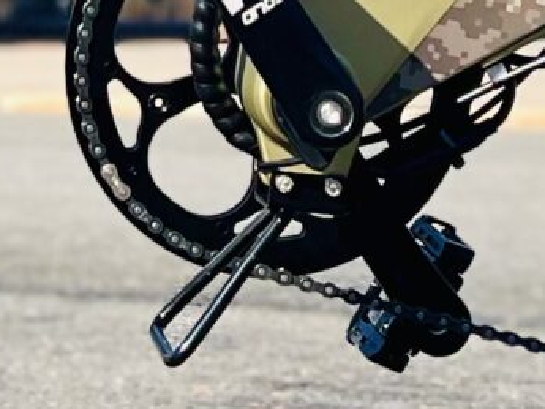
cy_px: -507
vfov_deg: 7.3
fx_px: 3040
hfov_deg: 10.2
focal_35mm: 193
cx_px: 60
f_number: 1.5
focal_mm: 5.7
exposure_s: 1/2841
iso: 50
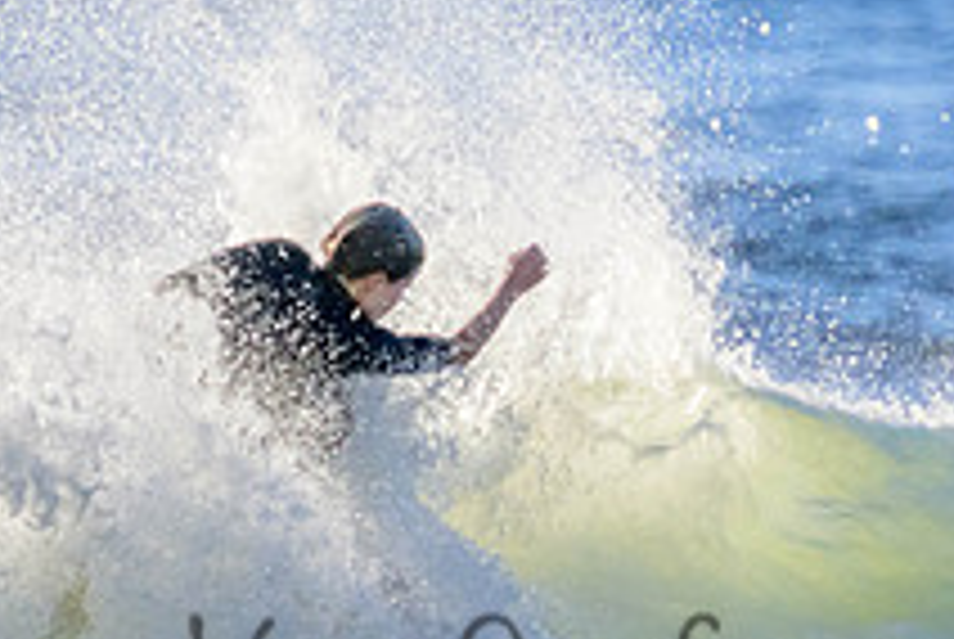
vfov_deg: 0.5
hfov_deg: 0.7
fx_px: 79609
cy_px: 381
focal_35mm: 3000
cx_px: 733
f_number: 11
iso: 1400
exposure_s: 1/2000
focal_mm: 800
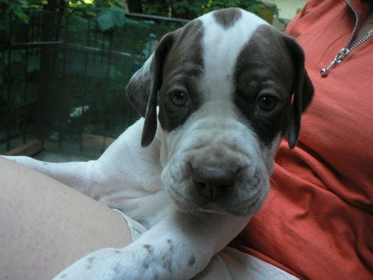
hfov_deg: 51.4
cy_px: 140
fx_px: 388
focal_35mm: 36
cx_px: 186
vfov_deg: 39.7
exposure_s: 1/40
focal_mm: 6
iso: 200
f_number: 2.8
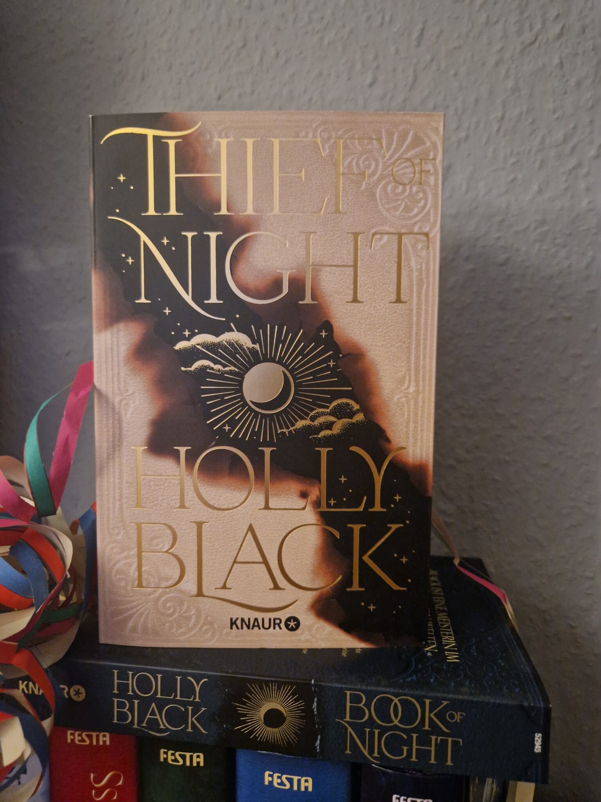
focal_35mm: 23
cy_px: 401
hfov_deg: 58.9
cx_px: 300
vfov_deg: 73.9
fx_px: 532
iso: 1000
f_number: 1.8
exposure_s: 1/25
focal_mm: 5.4
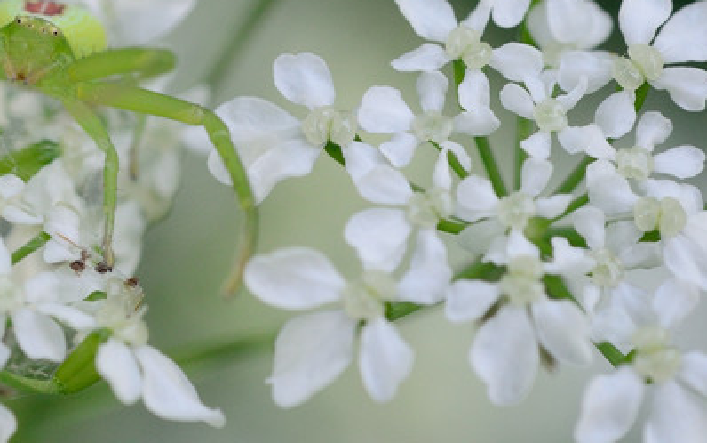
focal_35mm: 185
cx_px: 155
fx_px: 3566
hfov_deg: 11.3
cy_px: 73
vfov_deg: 7.1
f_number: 6.3
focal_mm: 50
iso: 400
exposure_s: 1/320
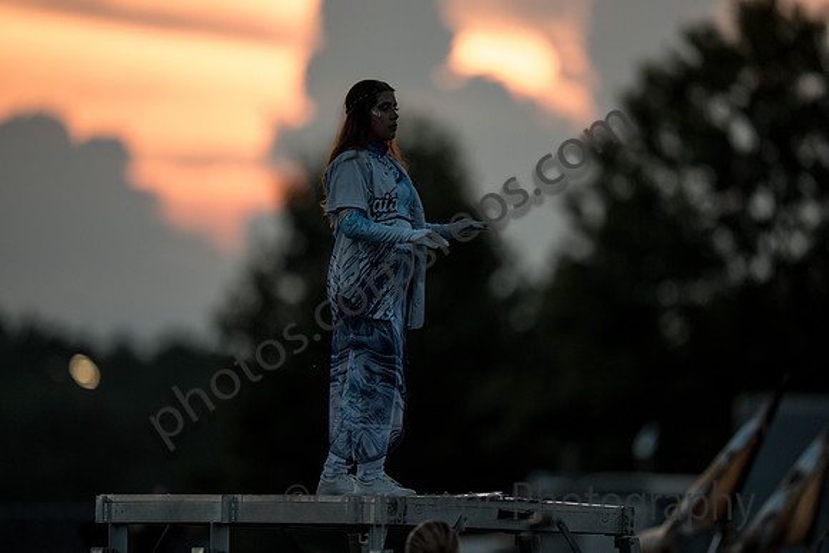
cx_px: 414
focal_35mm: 400
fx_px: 9213
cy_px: 276
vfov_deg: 3.4
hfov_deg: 5.2
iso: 320
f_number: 2.8
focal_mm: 400
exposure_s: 1/1600
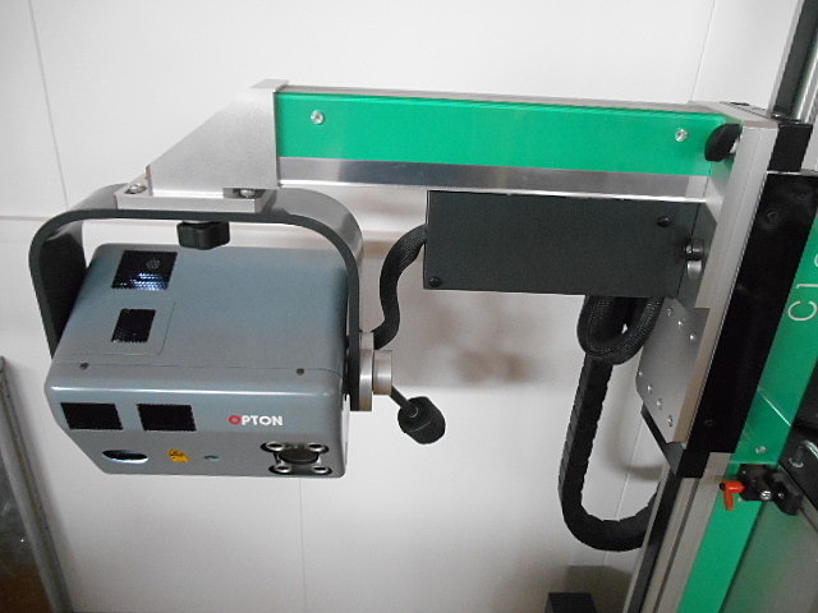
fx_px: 614
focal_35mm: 26
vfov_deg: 53.1
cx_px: 409
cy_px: 306
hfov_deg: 67.3
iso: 800
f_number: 3.4
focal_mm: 4.7
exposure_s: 1/100
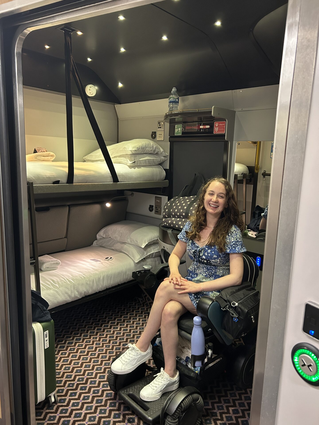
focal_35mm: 26
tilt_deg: -10.4
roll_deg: -2.8
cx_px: 160
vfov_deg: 67.3
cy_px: 212
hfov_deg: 53.1
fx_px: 319
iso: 320
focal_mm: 5.7
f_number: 1.5
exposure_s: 1/60
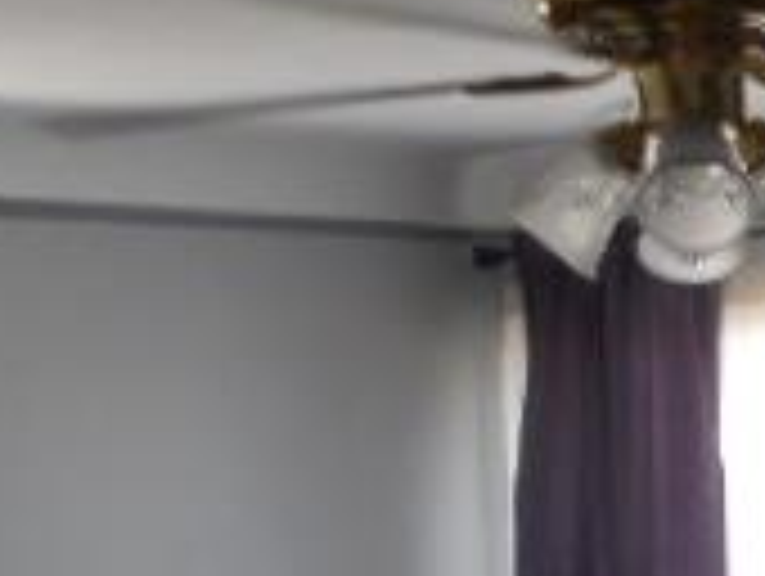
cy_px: 720
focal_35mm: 128
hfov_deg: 14.1
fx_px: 2833
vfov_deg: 11.4
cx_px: 1264
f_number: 4.2
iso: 180
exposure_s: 1/30
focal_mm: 6
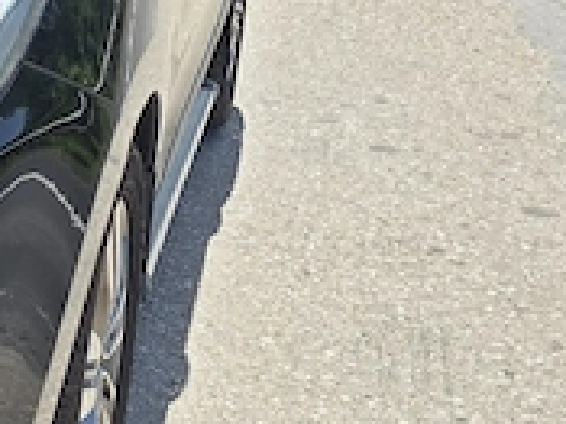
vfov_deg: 18.4
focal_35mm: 79
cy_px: 74
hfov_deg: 20.3
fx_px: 1291
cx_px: -343
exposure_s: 1/3333
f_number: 1.7
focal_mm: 6.3
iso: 80
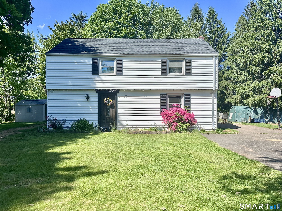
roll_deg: -0.2
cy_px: 106
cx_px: 141
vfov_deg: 56.8
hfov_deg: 71.6
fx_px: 196
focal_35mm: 24
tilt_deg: +1.2
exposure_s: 1/4348
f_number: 1.78
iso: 80
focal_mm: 6.86
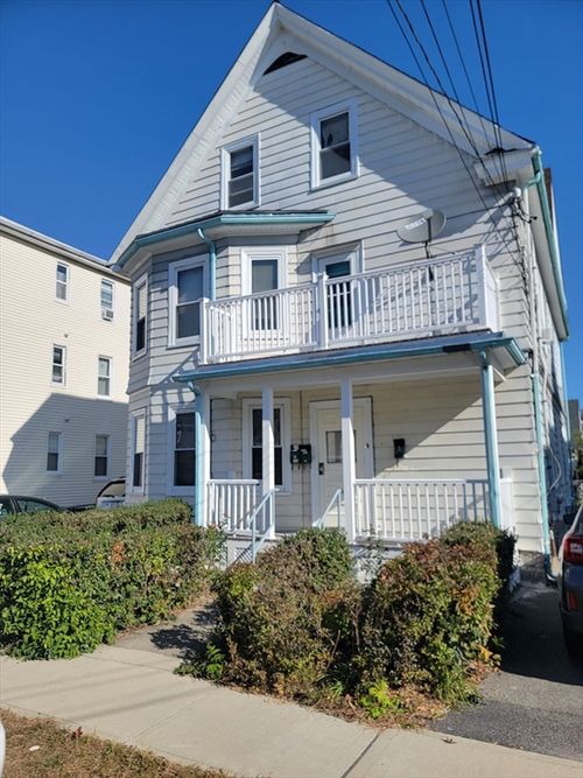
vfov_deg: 71.6
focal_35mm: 24
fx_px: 539
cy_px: 389
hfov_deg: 56.8
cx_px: 292
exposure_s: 1/1258
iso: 16
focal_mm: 6.7
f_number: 1.8
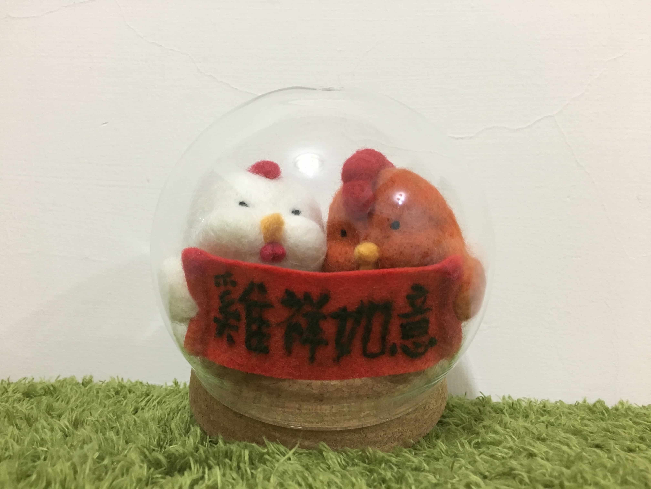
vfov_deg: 48.2
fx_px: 545
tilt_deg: +5.4
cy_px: 244
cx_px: 326
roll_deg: -1.1
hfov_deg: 61.7
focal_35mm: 29
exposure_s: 1/30
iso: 160
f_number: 2.2
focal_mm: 4.15
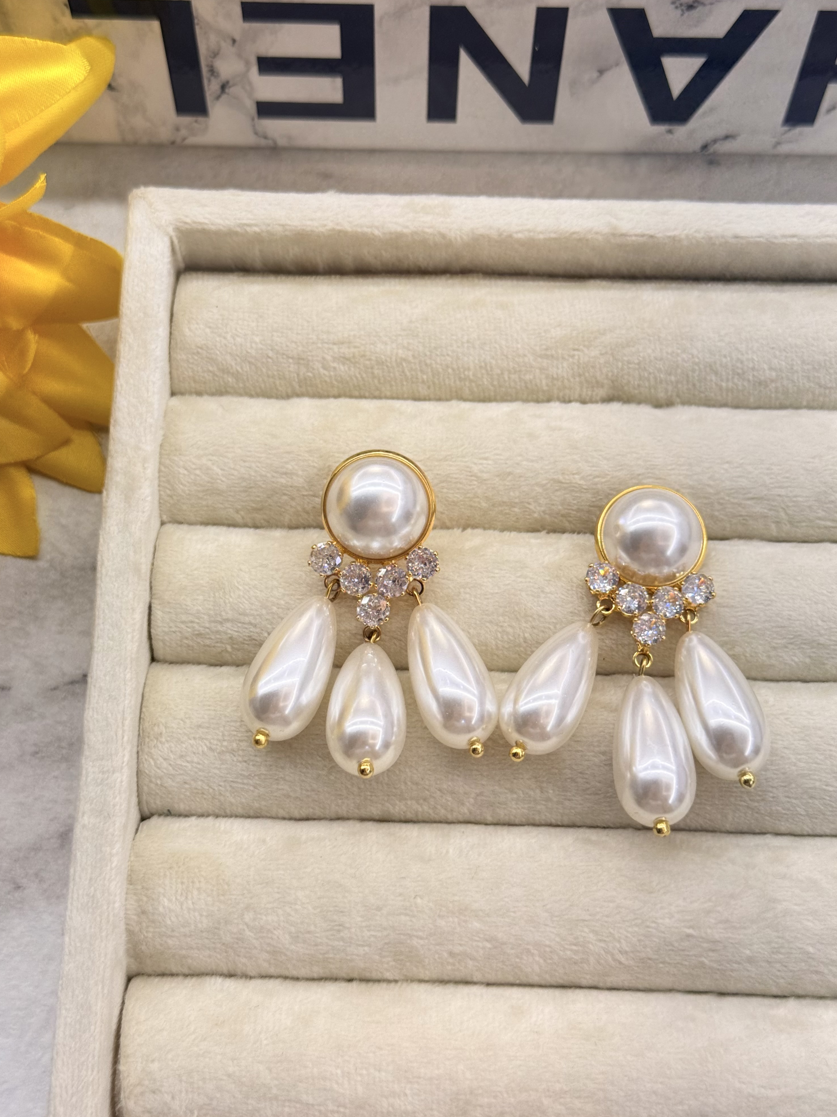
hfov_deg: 29.7
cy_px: 563
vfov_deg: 38.9
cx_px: 424
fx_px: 1580
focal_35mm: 49
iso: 50
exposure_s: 1/136
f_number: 1.78
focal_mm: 6.76
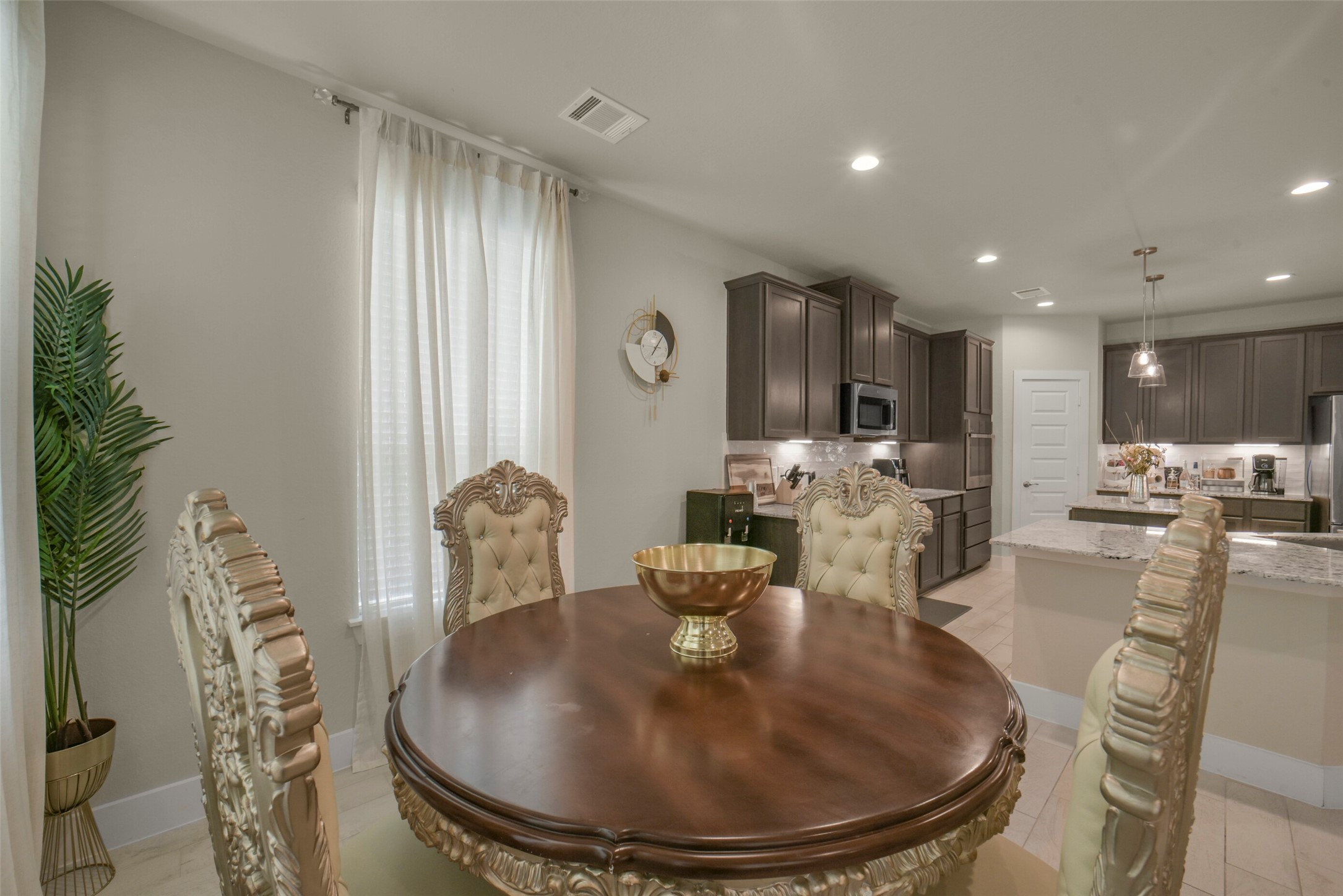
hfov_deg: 104.2
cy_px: 448
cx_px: 672
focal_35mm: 14
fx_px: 522
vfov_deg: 81.2
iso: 500
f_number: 11
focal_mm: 14
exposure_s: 1/30
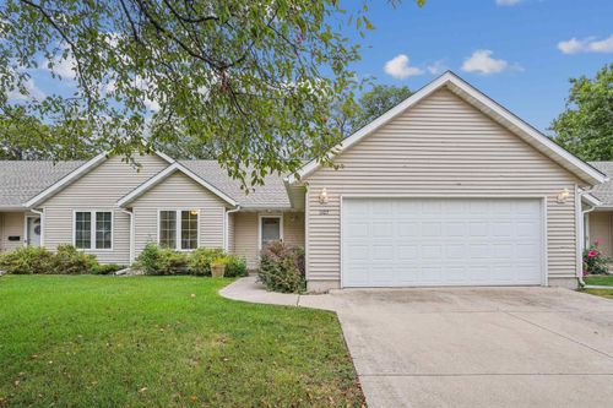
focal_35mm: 19
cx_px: 306
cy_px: 204
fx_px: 323
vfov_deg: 64.5
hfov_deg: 86.9
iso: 400
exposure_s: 1/200
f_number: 9
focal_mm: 19
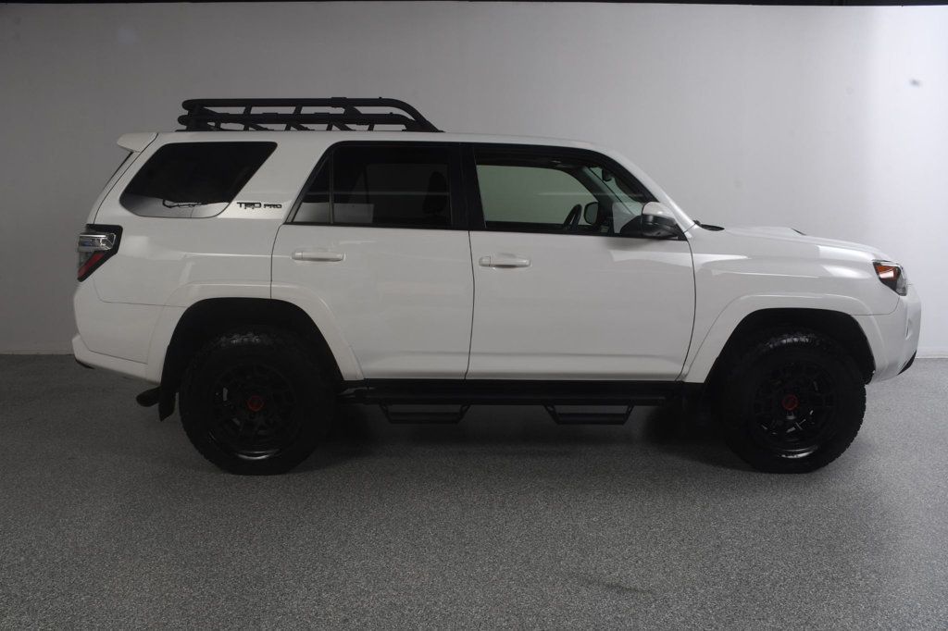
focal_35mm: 30
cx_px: 474
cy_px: 316
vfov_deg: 43.6
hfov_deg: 61.9
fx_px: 790
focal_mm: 20
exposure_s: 1/160
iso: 100
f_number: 13
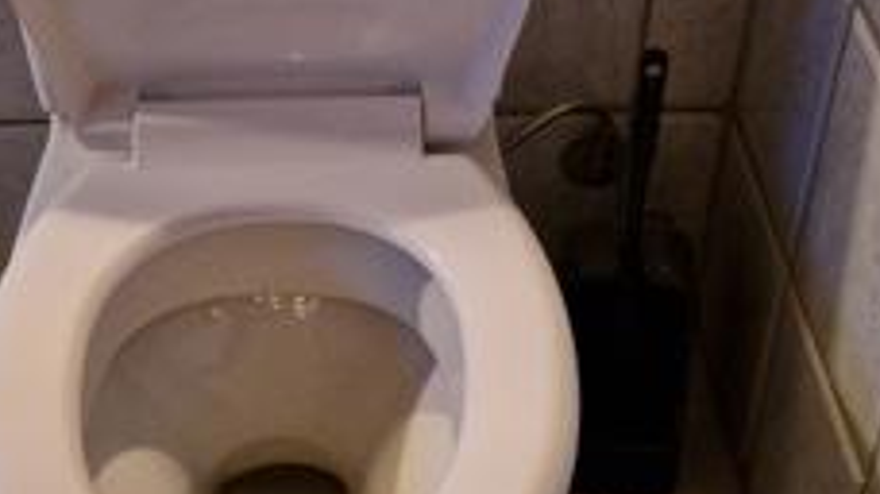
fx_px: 1539
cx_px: 340
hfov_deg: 31.8
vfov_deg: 18.1
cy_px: 127
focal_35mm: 66
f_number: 1.8
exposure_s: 1/25
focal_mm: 5.4
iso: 1250
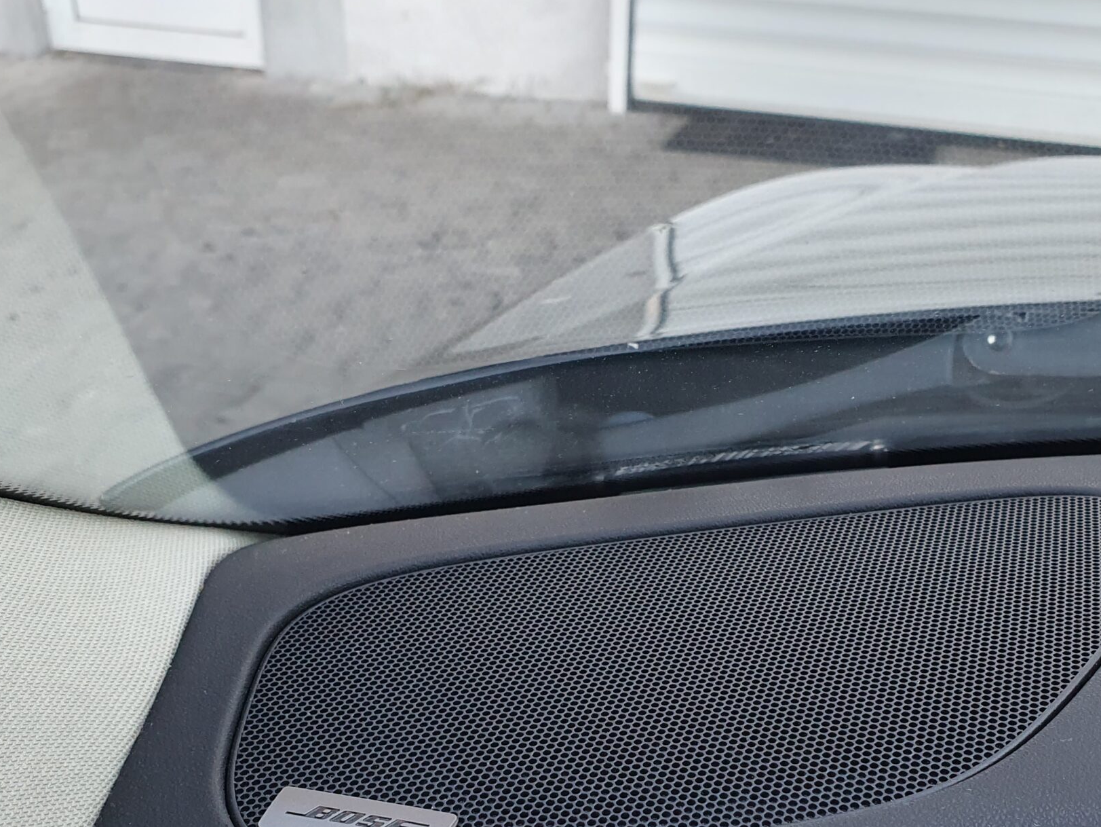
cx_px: 653
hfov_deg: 45.5
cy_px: 648
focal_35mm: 41
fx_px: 1304
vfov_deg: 34.2
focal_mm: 4.32
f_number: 2.4
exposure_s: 1/100
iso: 125
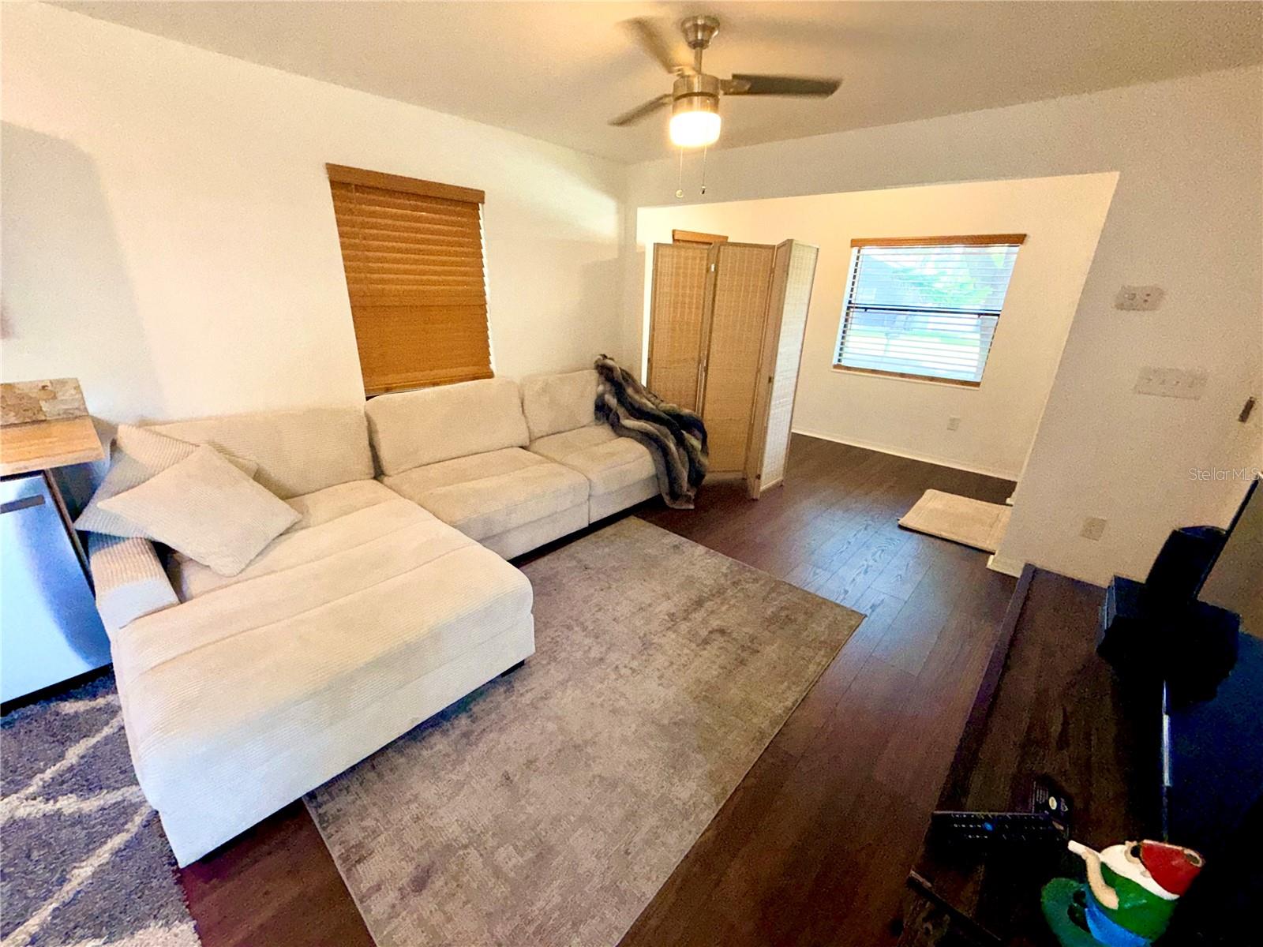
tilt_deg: -20.0
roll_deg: -1.7
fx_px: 511
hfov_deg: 102.1
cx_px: 632
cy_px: 474
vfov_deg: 85.7
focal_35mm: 14
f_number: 2.2
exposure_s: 1/120
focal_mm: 2.22
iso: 100
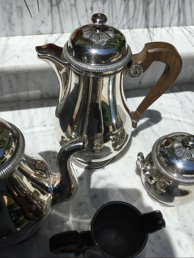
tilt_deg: -50.7
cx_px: 97
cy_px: 129
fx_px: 232
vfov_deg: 58.4
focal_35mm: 31
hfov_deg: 45.4
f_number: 2.4
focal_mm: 3.3
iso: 25
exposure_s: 1/3401
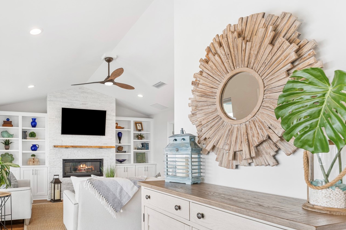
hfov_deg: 69.7
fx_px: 234
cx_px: 101
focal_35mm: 24
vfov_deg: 51.4
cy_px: 155
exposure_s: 1/13
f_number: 9
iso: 320
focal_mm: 15.2
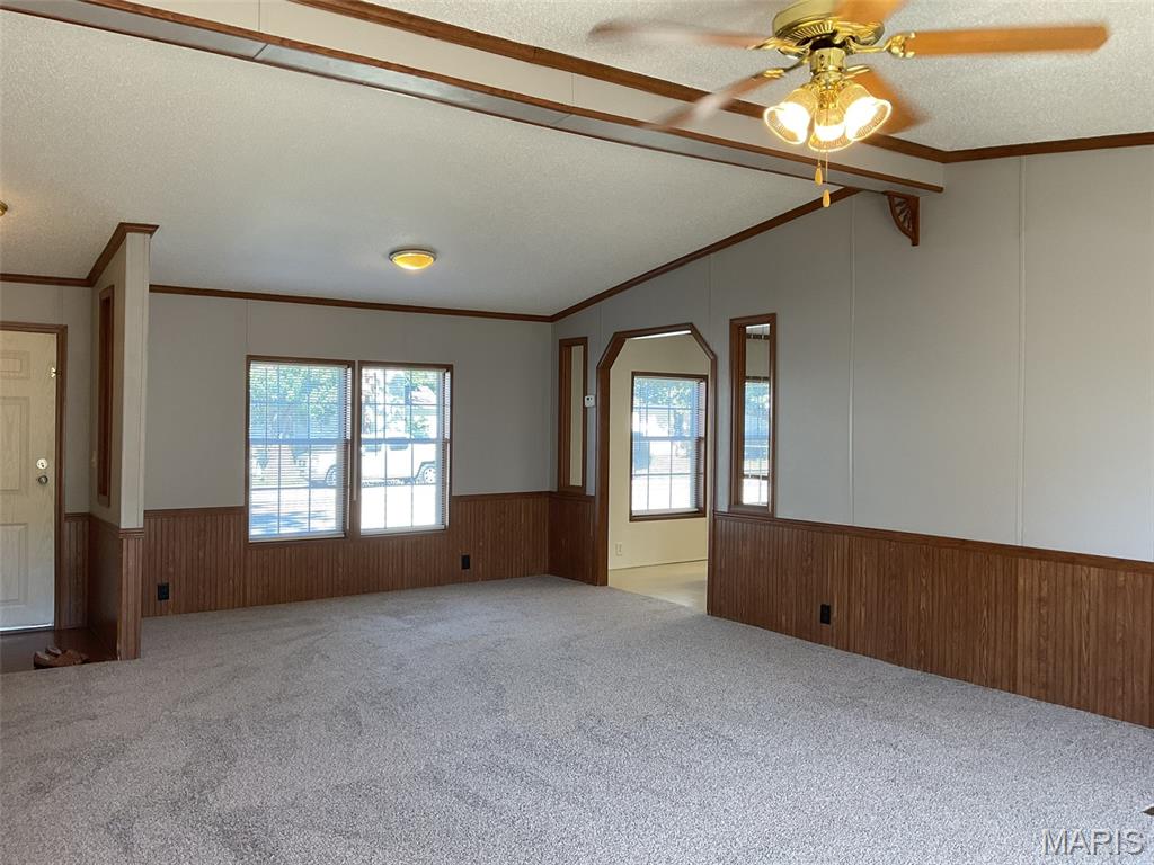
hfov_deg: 61.7
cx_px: 577
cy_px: 432
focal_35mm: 29
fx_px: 967
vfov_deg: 48.2
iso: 64
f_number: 1.8
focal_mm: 3
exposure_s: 1/120
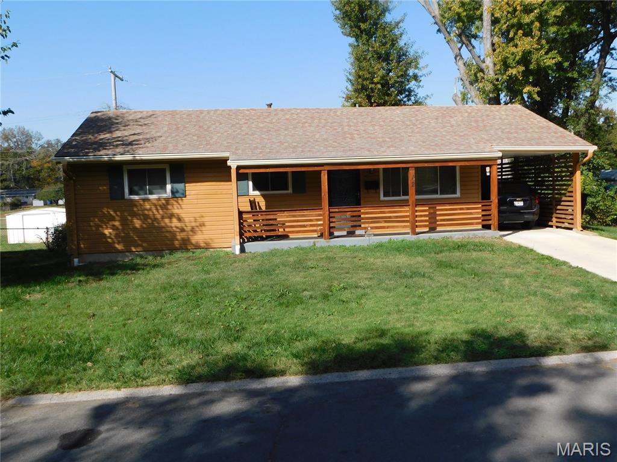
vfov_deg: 46.8
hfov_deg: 60.0
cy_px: 231
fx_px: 535
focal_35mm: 30
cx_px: 308
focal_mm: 5.3
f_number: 3.2
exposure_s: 1/1250
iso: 125
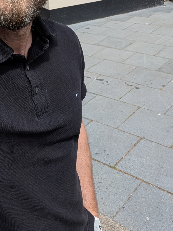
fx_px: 320
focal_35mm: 48
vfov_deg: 37.8
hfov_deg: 29.2
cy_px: 36
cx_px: 22
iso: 48
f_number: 2.2
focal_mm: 2.74
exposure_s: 1/773
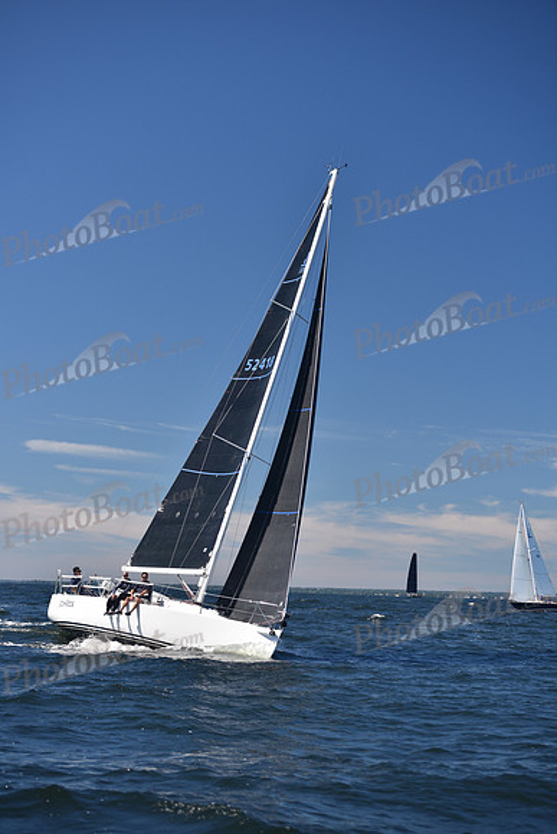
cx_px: 278
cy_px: 417
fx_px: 1623
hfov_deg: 19.5
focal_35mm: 70
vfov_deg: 28.8
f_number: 3.5
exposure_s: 1/1000
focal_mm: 70
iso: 200
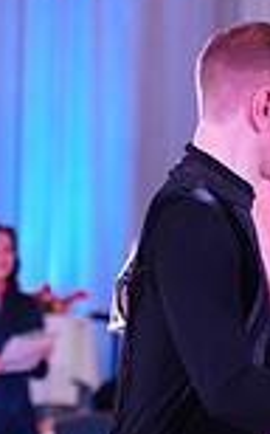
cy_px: 640
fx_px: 3539
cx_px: 460
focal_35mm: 300
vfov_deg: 6.9
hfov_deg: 4.3
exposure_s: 1/400
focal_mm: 78
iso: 2500
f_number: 2.8
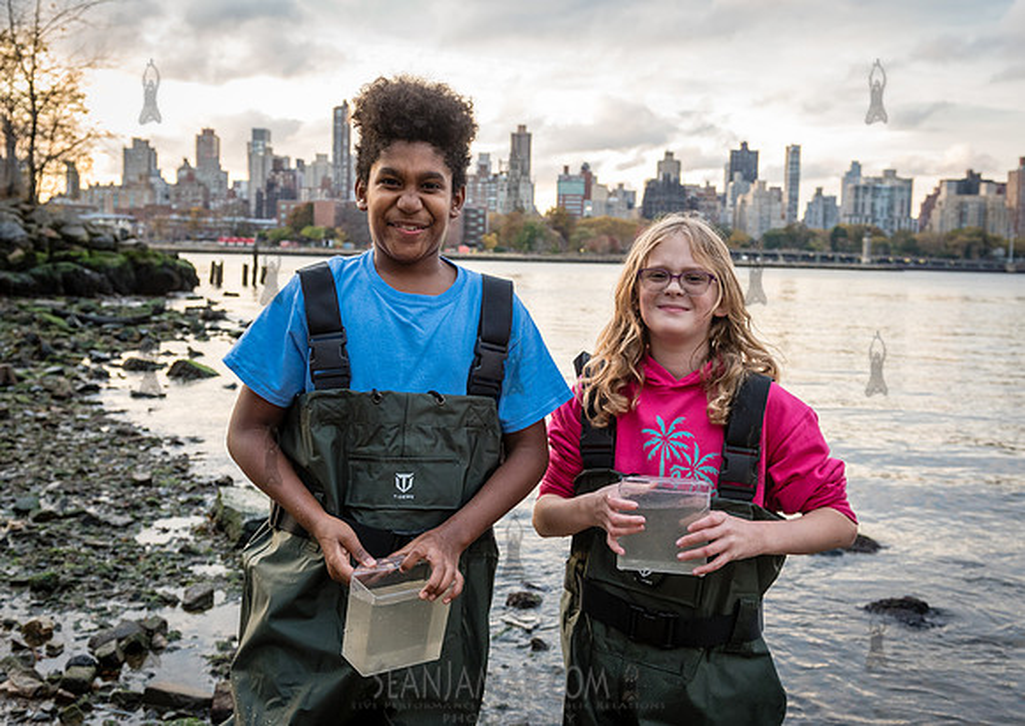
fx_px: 1161
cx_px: 520
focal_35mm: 40
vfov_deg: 34.7
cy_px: 339
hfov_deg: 47.6
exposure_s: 1/160
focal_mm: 32
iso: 800
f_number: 4.5
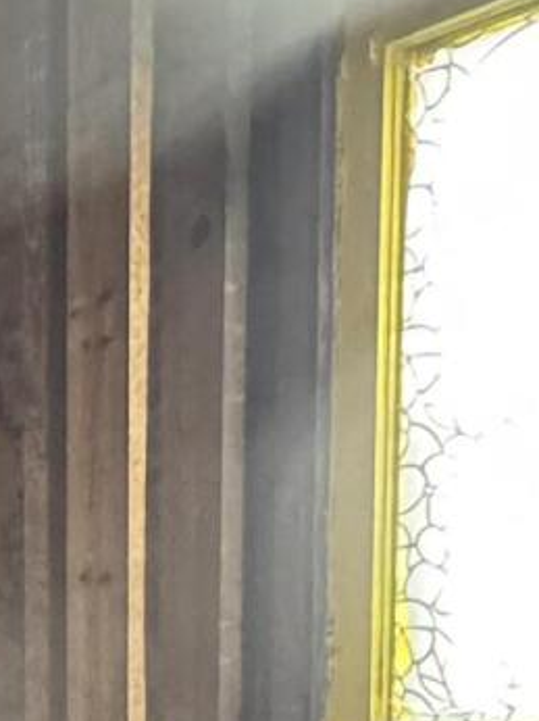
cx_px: -395
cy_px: 931
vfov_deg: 21.8
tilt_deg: -6.6
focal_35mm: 81
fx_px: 1684
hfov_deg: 15.8
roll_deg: +2.4
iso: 1250
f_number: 2.2
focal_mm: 2.22
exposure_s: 1/54
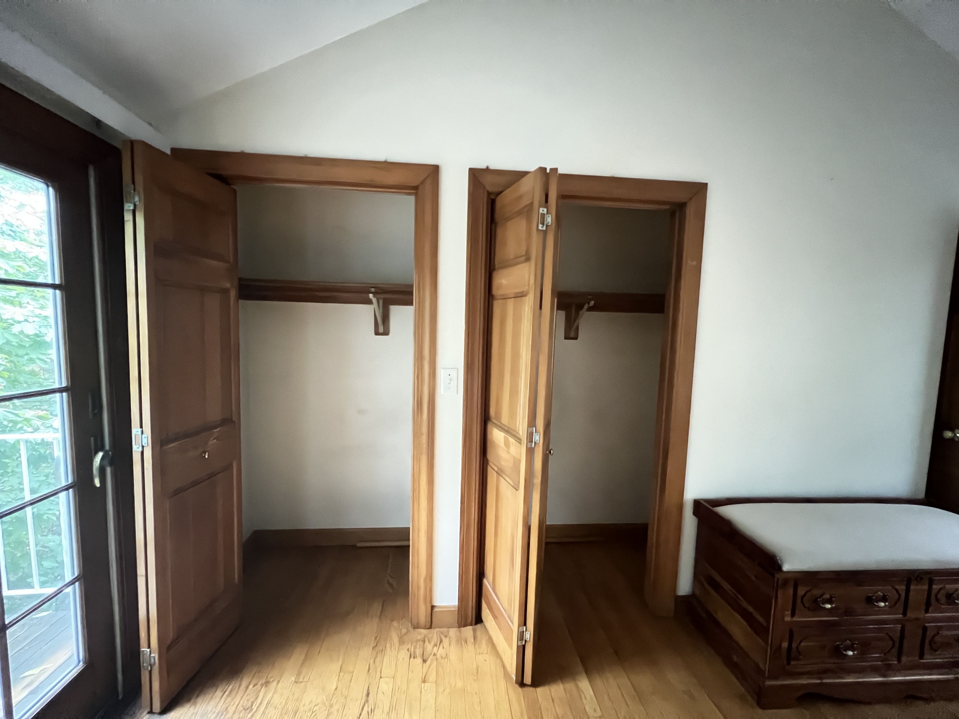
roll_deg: -3.1
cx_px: 480
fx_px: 360
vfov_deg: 89.9
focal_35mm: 13
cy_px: 360
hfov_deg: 106.2
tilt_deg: -6.5
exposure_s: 1/15
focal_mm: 1.57
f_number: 1.8
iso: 2500
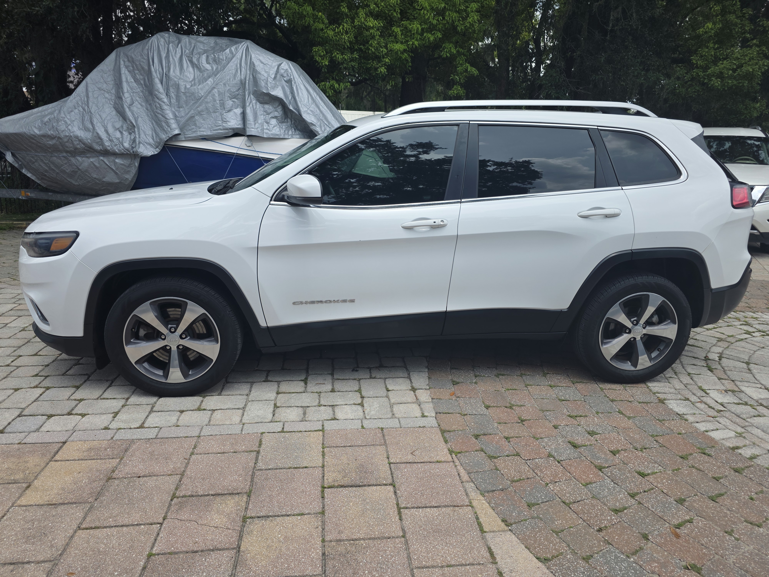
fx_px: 511
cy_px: 288
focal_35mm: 23
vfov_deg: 58.9
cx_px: 384
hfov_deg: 73.9
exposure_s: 1/3126
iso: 80
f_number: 1.7
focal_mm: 6.3
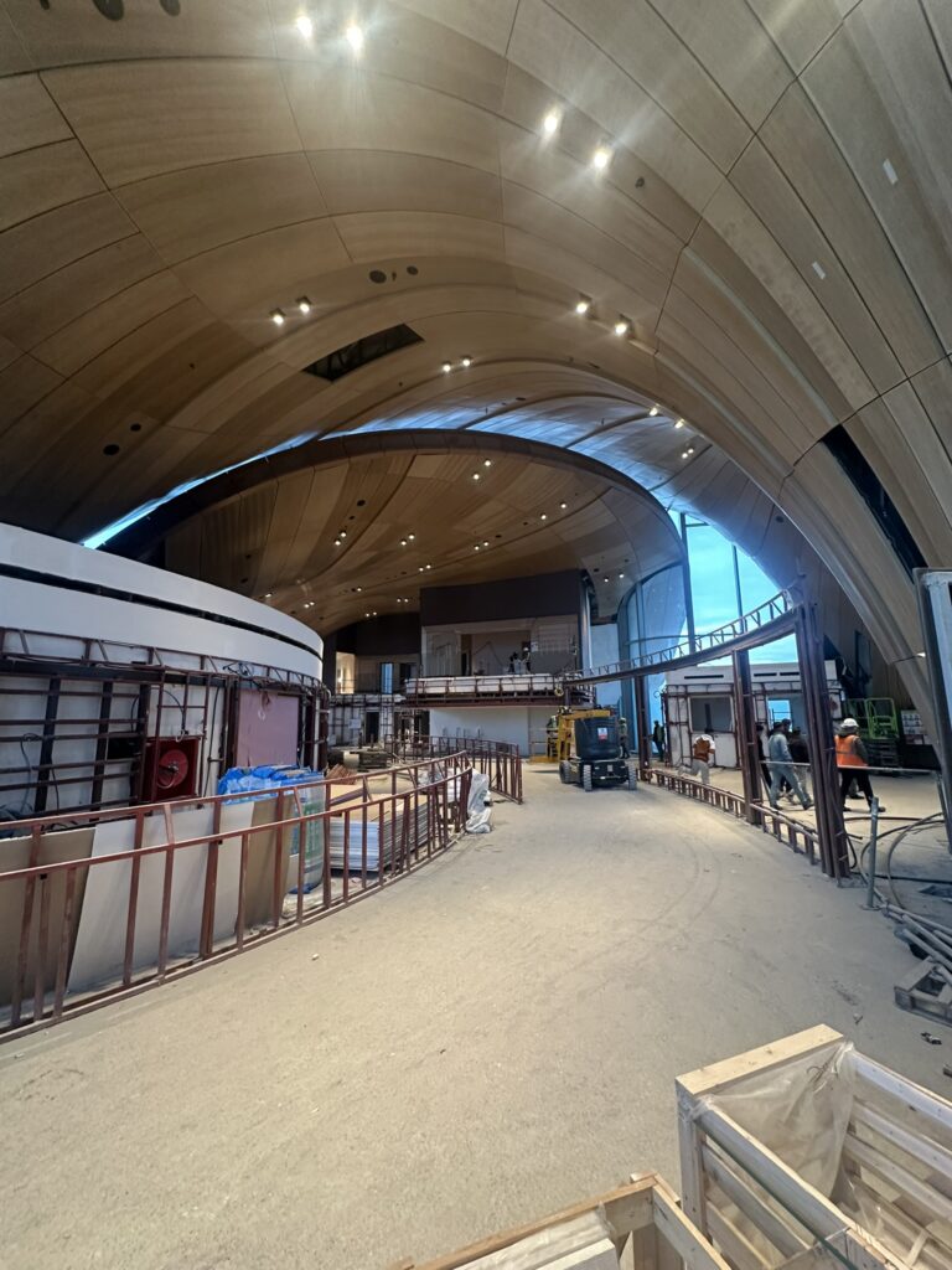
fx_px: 513
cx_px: 476
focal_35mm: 14
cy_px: 635
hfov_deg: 85.7
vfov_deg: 102.1
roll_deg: +0.1
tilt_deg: +9.7
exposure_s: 1/60
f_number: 2.2
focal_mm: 2.22
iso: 320
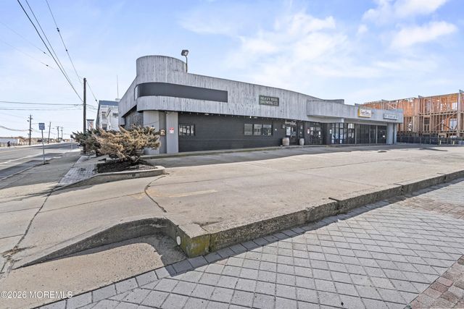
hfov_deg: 93.3
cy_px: 154
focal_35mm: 17
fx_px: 219
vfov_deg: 70.5
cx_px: 232
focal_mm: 17
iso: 400
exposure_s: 1/80
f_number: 8
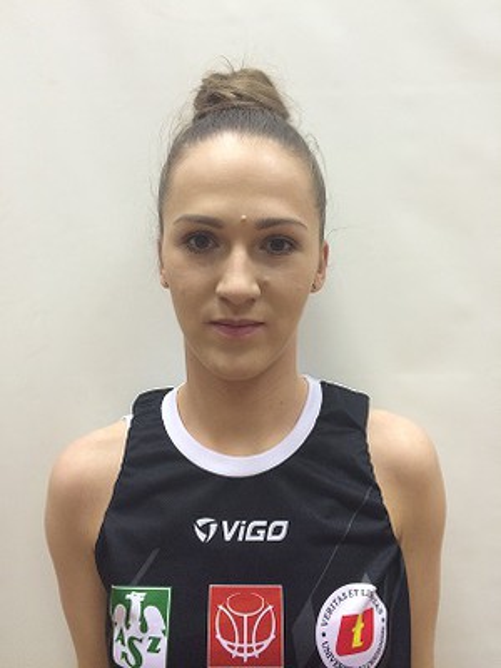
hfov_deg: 48.2
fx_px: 560
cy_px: 334
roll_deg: +0.2
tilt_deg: -2.9
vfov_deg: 61.7
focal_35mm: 29
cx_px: 250
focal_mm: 4.15
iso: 80
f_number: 2.2
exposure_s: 1/33
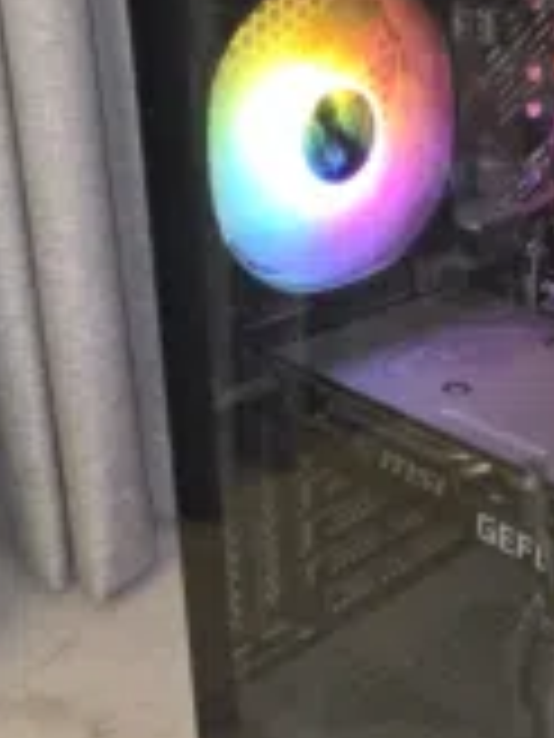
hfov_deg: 24.7
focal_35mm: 56
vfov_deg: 34.3
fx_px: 1195
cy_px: 306
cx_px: 577
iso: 1250
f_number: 1.7
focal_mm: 6.3
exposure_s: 1/15
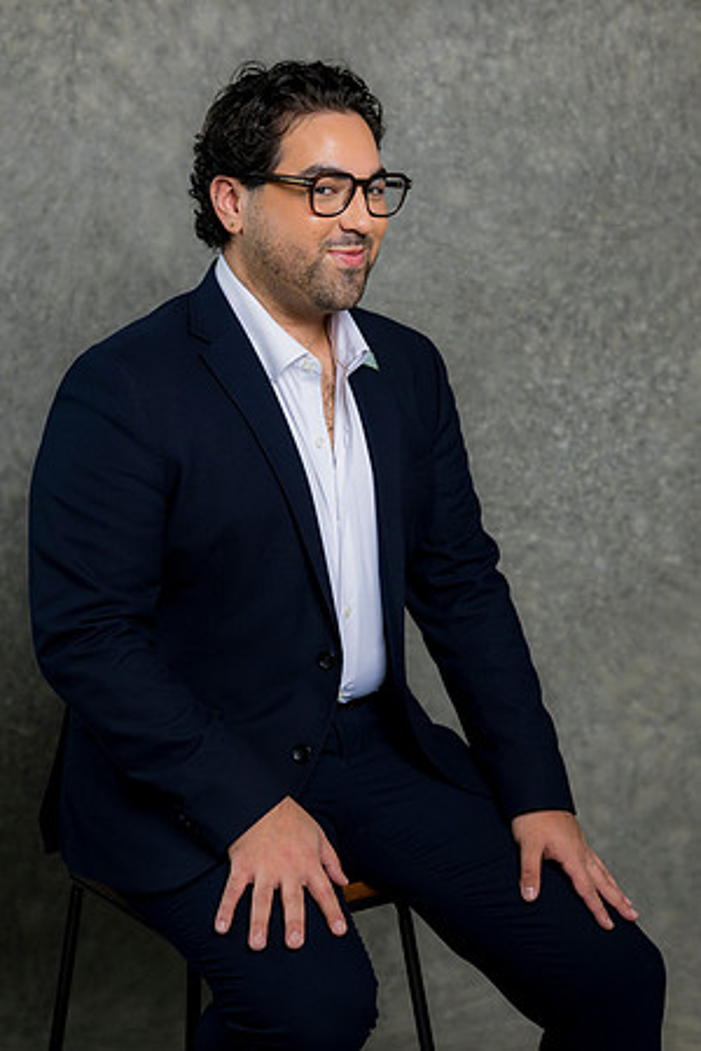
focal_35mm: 85
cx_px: 350
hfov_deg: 16.1
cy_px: 526
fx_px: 2483
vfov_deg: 23.9
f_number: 5
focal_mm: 85
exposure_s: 1/200
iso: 125
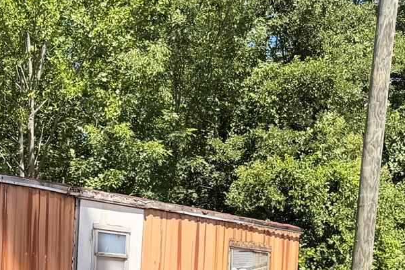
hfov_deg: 21.7
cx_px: -111
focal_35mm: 85
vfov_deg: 14.9
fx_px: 956
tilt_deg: -5.4
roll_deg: -0.7
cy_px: 413
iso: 80
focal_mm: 6.76
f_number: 1.78
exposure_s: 1/1770
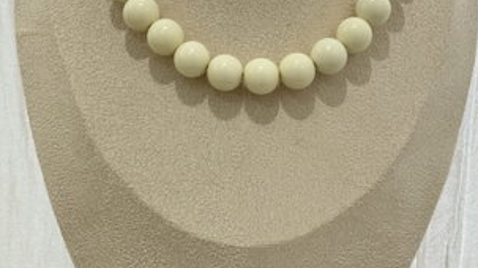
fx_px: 1165
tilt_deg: -19.1
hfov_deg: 23.1
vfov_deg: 13.1
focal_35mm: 92
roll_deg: -2.5
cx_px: 287
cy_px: 110
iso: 64
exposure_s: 1/50
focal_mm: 6.76
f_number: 1.78
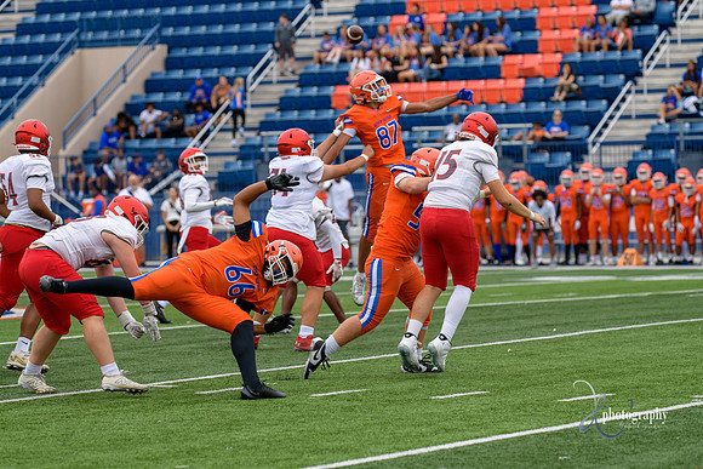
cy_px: 234
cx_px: 352
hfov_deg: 12.8
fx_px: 3125
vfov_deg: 8.6
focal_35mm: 160
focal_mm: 160
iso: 320
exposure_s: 1/800
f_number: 3.5
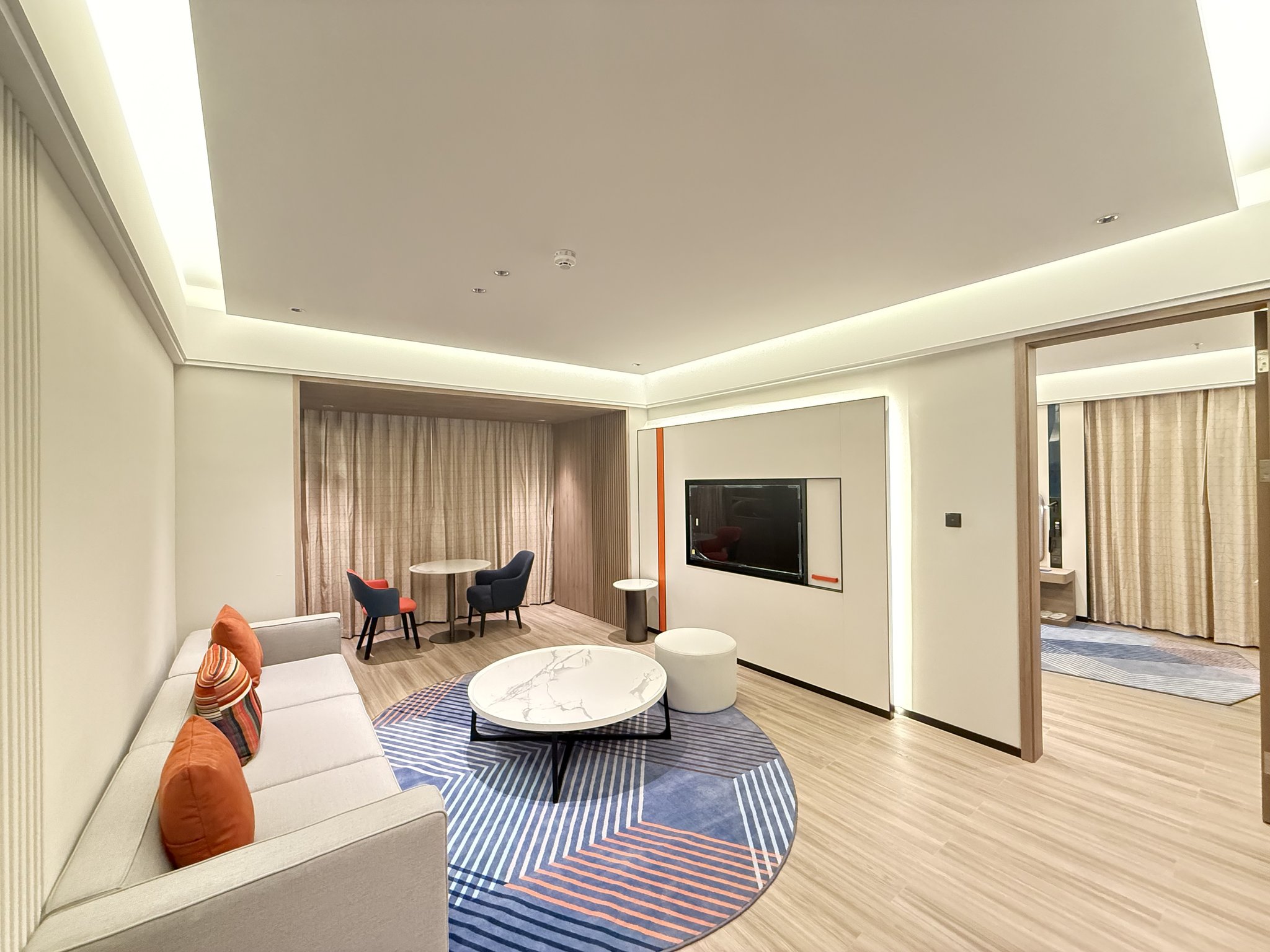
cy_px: 476
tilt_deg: +0.3
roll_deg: +0.8
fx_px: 514
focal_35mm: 14
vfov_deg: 85.7
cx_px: 635
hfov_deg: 102.1
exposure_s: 1/50
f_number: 2.2
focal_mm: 2.22
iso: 800
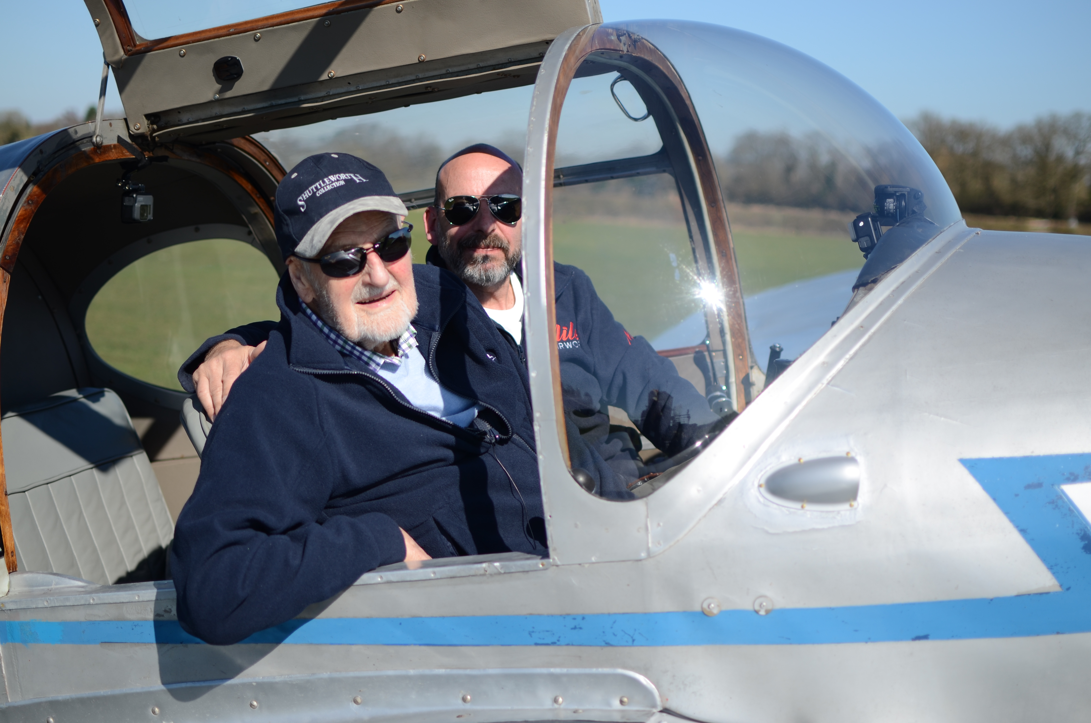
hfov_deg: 37.9
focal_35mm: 52
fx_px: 1588
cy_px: 362
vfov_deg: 25.6
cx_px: 546
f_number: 2.2
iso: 100
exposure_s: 1/4000
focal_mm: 35
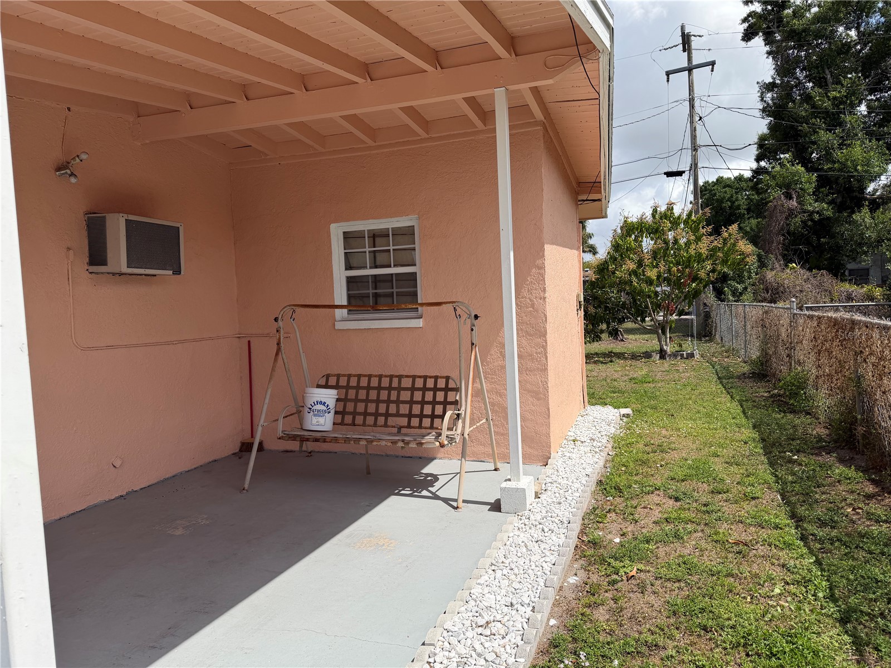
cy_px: 334
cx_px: 446
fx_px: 618
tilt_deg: -2.0
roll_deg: +1.8
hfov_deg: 71.6
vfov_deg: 56.8
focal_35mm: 24
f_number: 1.78
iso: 80
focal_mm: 6.76
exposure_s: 1/5319
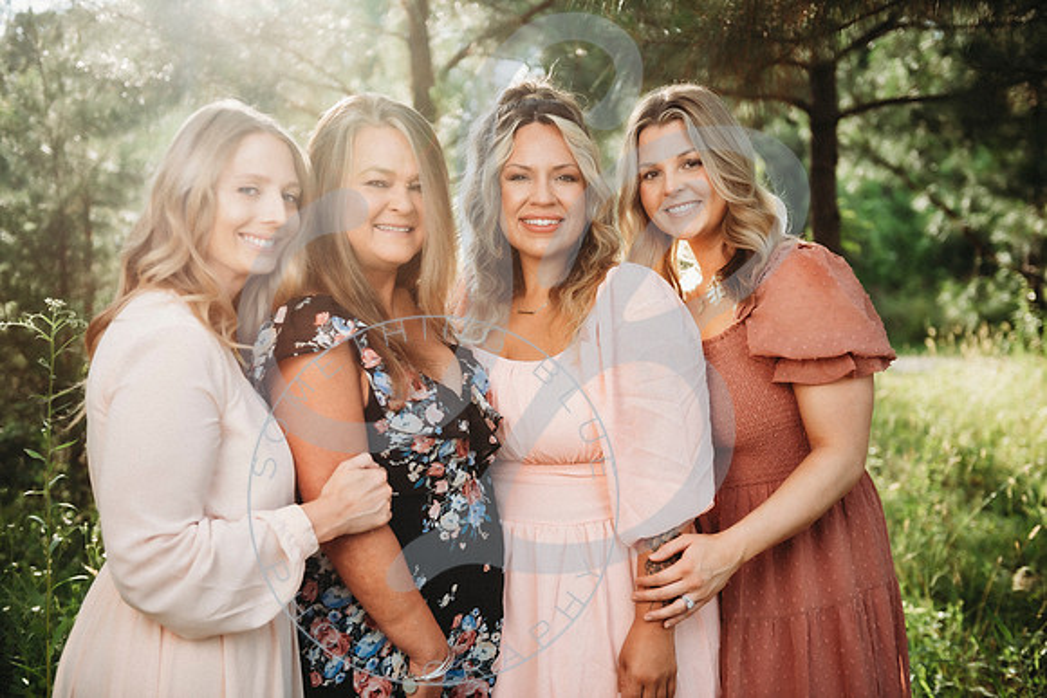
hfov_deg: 43.6
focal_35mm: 45
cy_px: 349
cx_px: 524
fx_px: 1309
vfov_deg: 29.9
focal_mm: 45
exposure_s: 1/200
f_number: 2.8
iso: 80
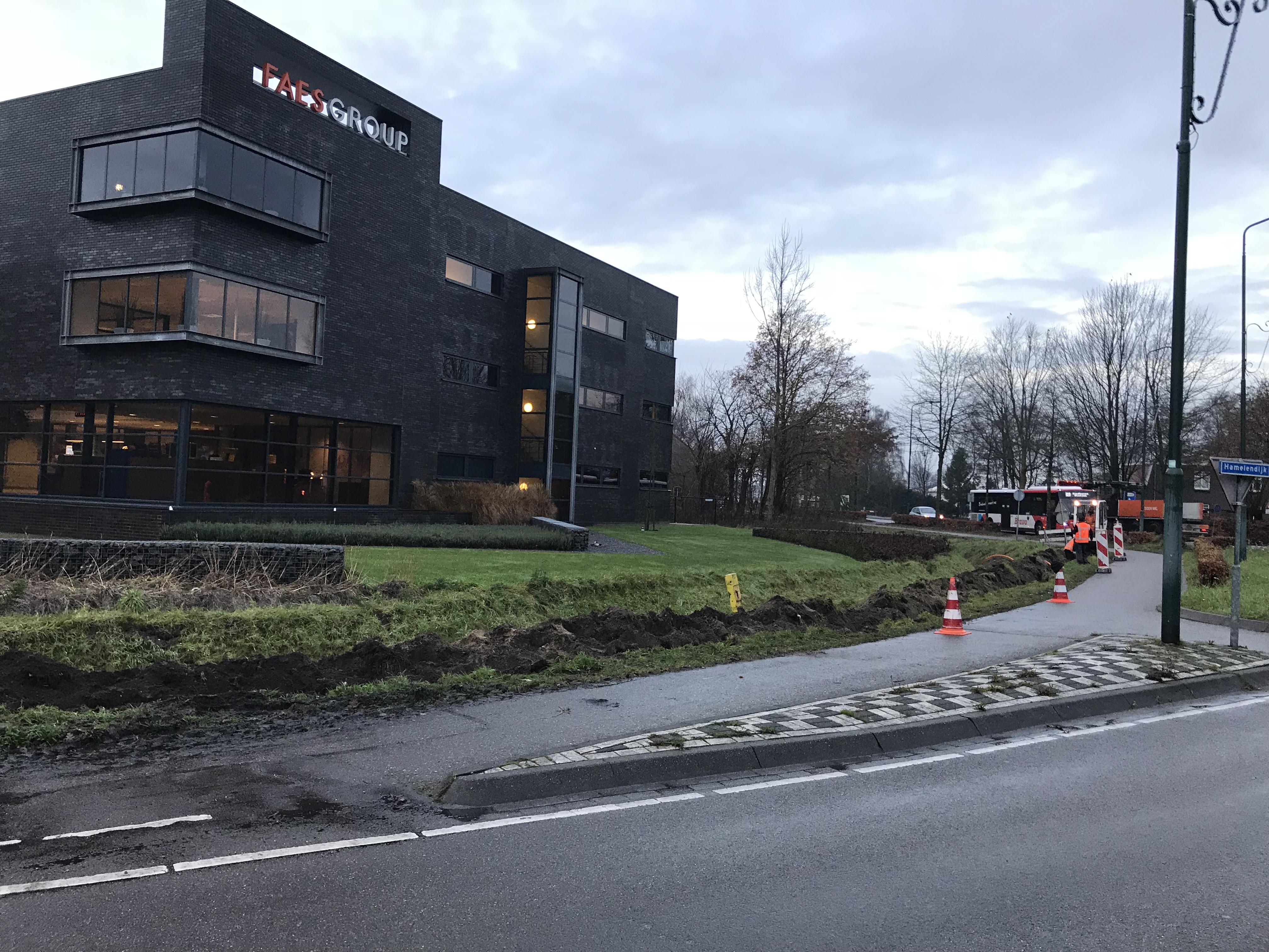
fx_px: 1026
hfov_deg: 63.4
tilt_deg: +3.1
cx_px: 634
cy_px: 476
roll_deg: -1.8
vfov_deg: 49.7
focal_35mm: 28
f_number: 1.8
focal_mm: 3.99
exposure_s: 1/33
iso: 25
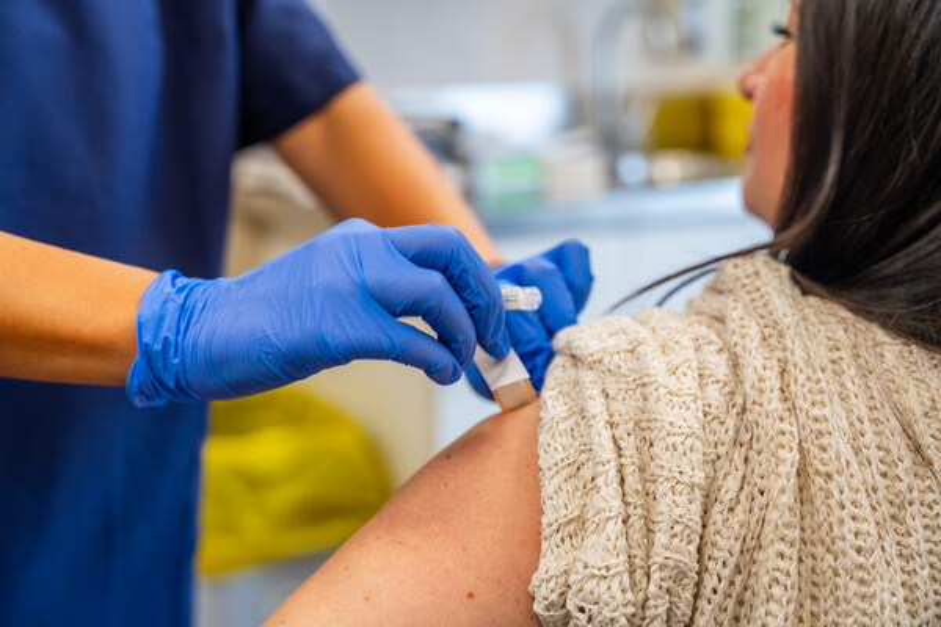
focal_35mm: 47
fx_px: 1234
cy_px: 314
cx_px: 470
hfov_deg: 41.8
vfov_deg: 28.5
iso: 800
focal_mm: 47.2
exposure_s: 1/160
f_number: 2.8
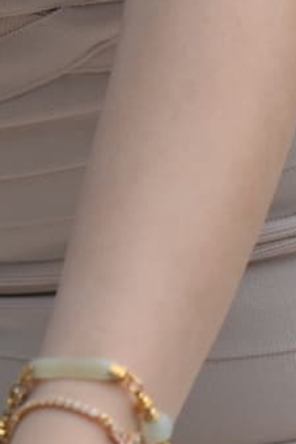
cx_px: -145
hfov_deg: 2.6
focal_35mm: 525
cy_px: -545
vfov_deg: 3.9
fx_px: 6474
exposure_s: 1/640
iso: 220
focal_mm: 99
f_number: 4
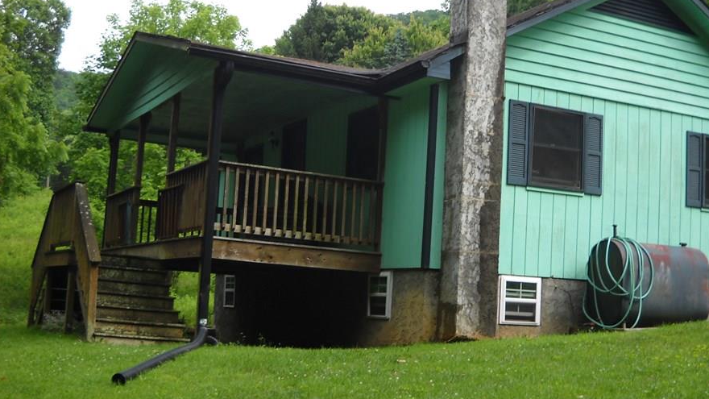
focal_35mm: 52
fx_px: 978
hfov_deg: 39.8
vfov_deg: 23.0
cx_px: 397
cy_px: 174
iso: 64
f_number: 5.5
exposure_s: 1/141
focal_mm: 6.72
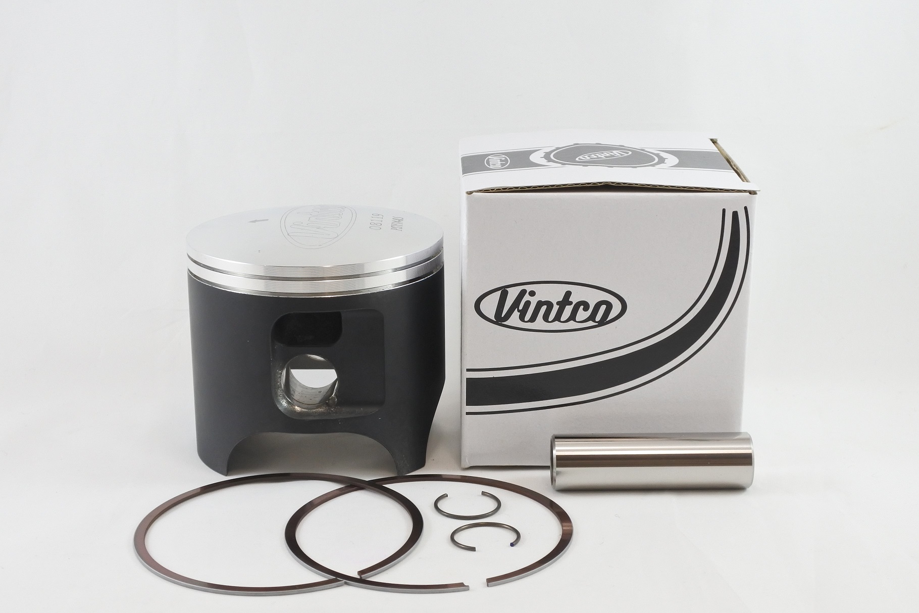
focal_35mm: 47
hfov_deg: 41.9
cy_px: 314
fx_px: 1200
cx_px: 470
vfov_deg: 28.7
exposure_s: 1/125
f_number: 4.2
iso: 400
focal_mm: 15.7
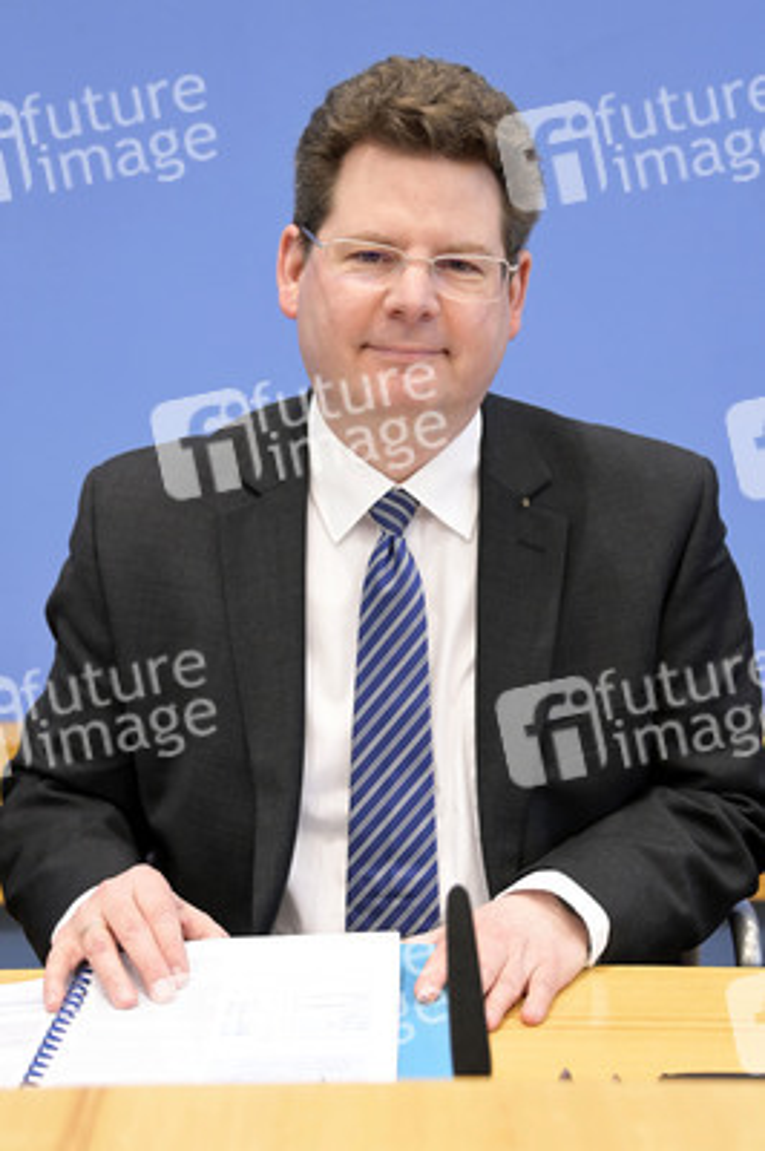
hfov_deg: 21.9
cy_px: 576
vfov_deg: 32.4
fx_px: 1980
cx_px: 382
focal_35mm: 62
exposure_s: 1/320
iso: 3200
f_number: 5
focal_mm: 62
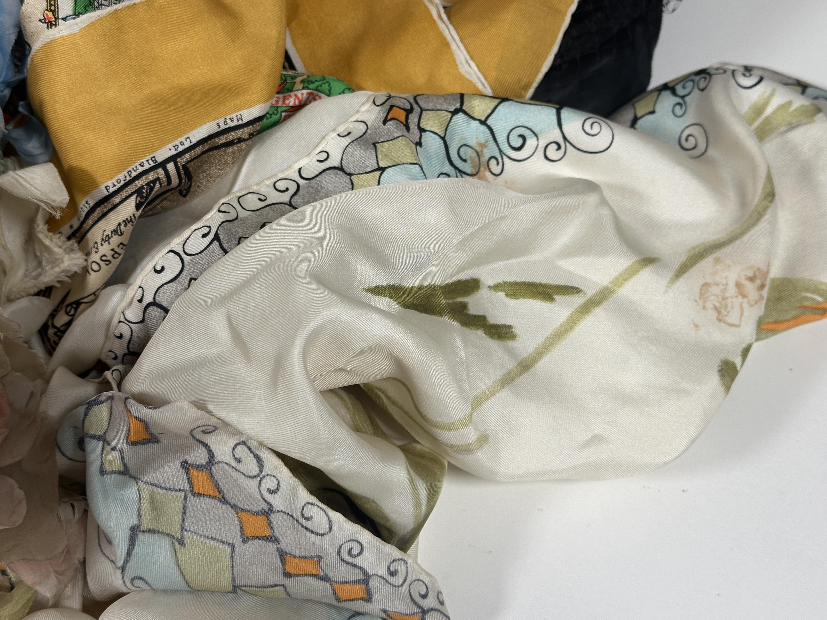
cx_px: 414
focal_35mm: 48
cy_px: 310
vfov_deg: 30.3
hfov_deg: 39.7
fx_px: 1147
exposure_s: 1/50
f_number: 1.78
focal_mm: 6.86
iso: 64
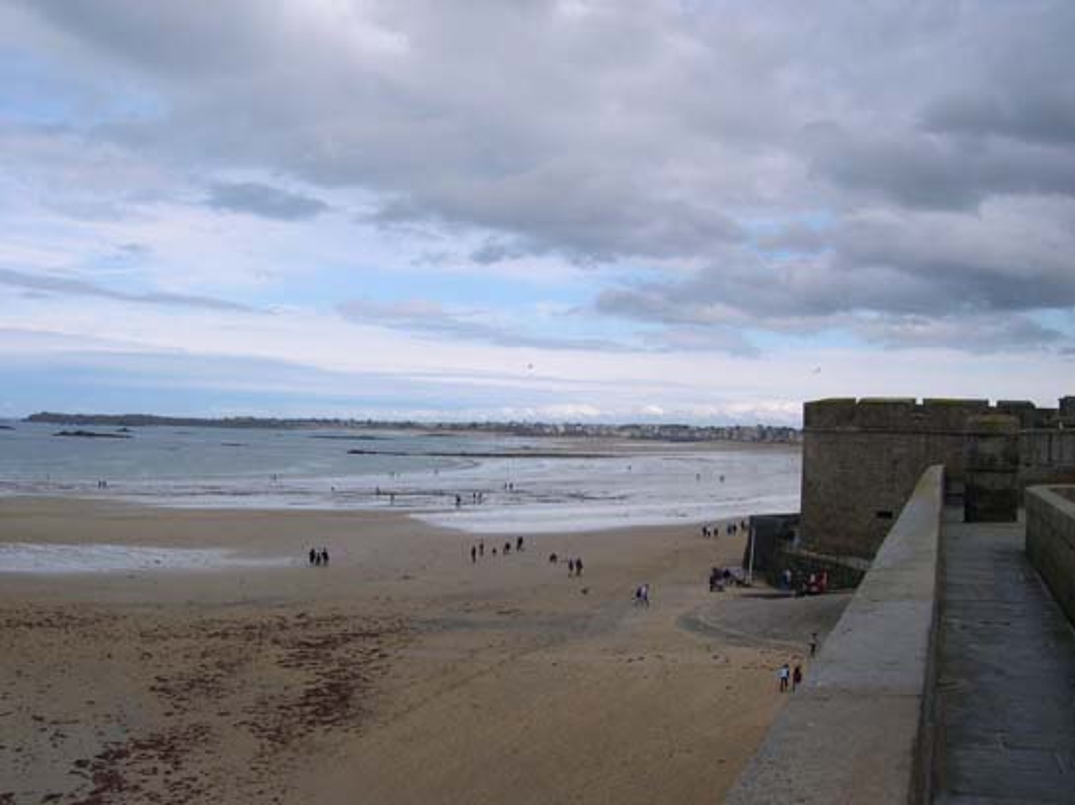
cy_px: 402
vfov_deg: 37.7
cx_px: 538
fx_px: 1179
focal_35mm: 38
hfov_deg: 49.0
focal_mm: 8
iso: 100
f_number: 7.6
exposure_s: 1/233
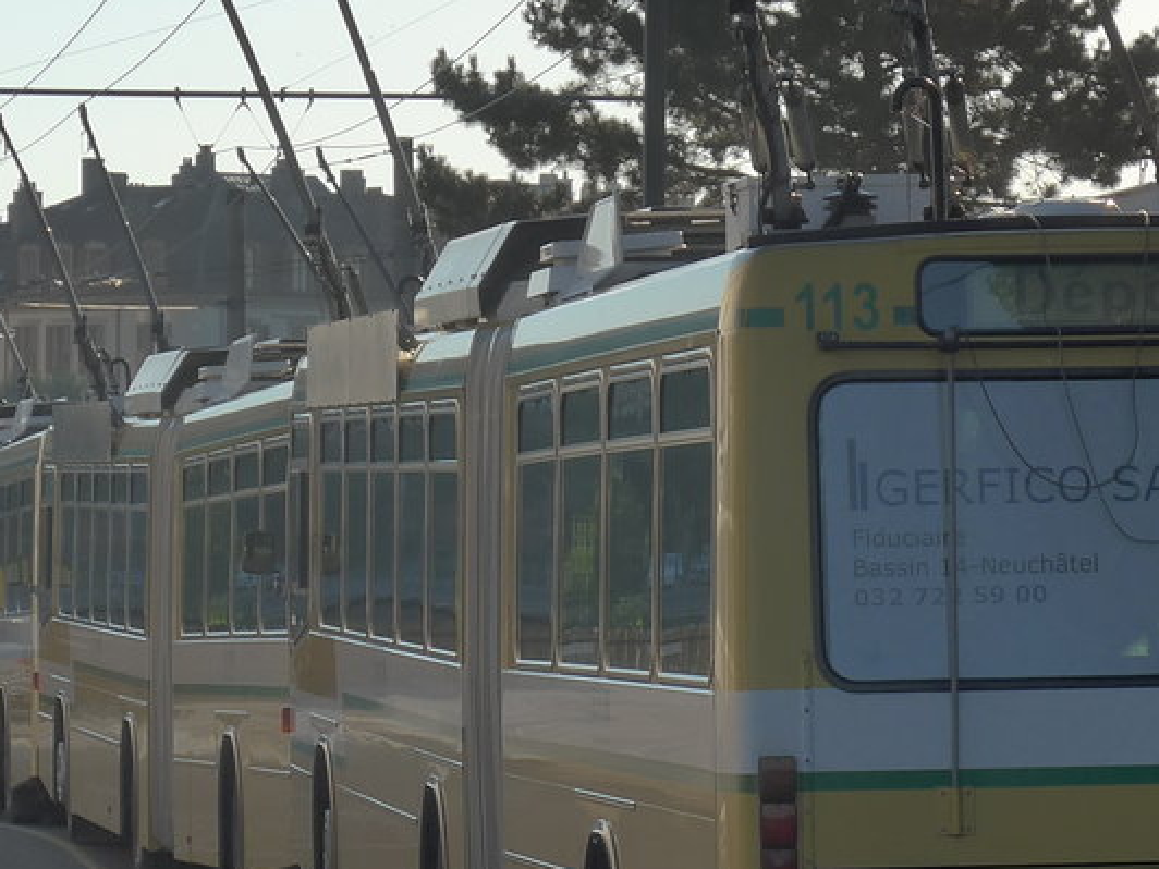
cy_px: 505
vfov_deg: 5.6
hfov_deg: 7.5
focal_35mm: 264
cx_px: 593
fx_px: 8839
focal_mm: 22.9
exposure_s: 1/800
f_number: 5
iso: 160
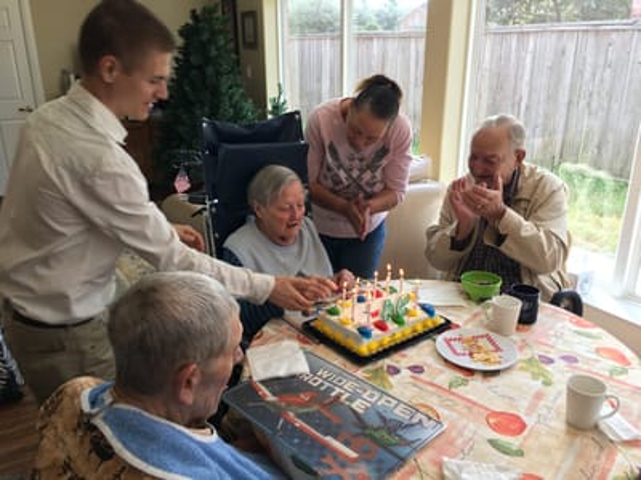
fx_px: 537
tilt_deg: -19.5
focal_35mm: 29
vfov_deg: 48.2
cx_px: 320
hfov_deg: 61.7
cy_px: 240
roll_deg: -0.4
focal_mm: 4.15
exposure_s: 1/60
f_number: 2.2
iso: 25
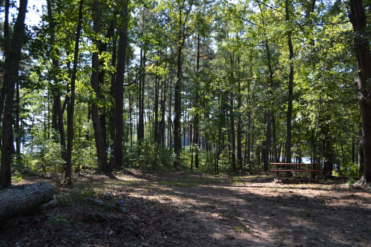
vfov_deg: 40.0
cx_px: 186
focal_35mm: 33
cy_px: 124
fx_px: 340
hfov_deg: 57.2
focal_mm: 22
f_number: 5.6
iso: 125
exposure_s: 1/125
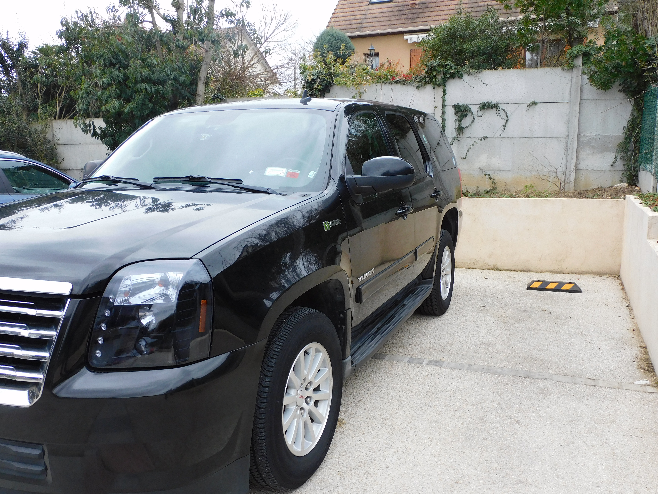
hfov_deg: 60.0
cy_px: 247
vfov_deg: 46.8
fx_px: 570
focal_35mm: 30
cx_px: 329
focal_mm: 5.4
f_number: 3.5
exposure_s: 1/250
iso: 140
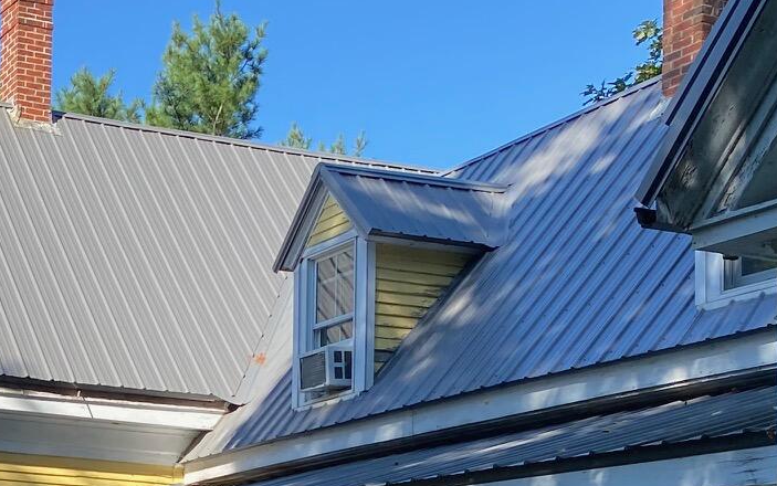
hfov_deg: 25.4
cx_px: 92
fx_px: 1674
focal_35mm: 79
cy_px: 637
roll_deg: -0.5
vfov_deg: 15.7
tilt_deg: -0.5
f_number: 1.8
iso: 32
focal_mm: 4.25
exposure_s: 1/1114
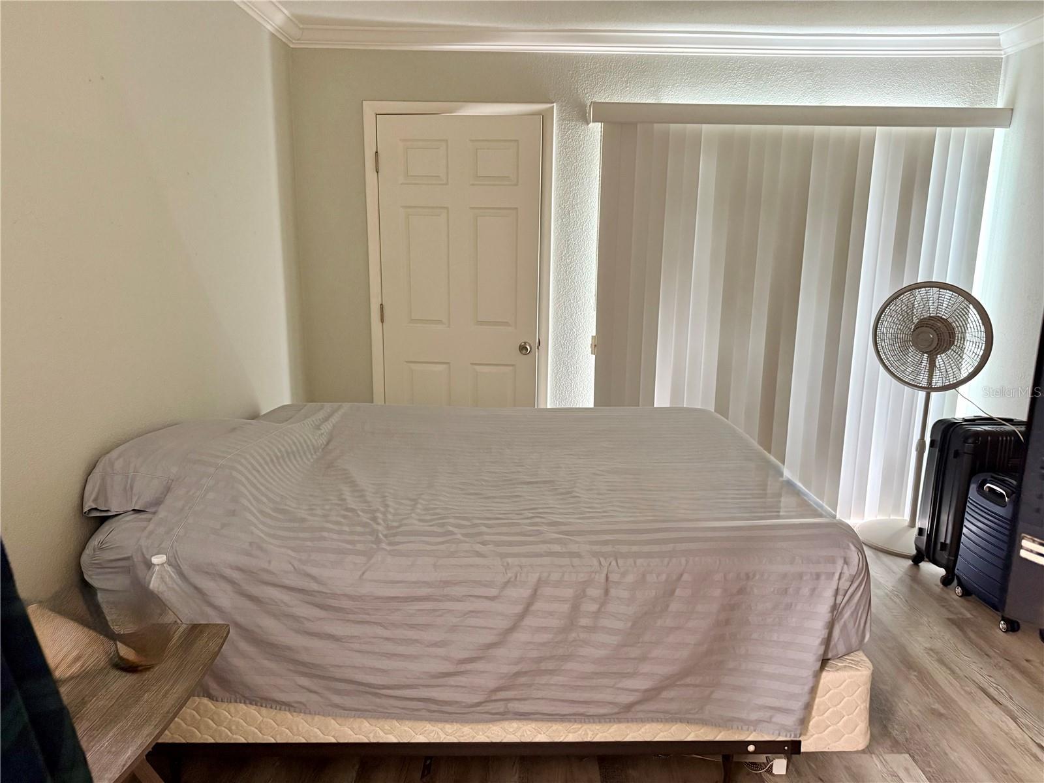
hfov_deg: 71.6
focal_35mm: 24
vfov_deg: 56.8
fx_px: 724
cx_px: 522
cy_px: 392
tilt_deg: -11.3
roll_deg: -0.7
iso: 640
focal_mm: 6.76
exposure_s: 1/60
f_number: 1.78
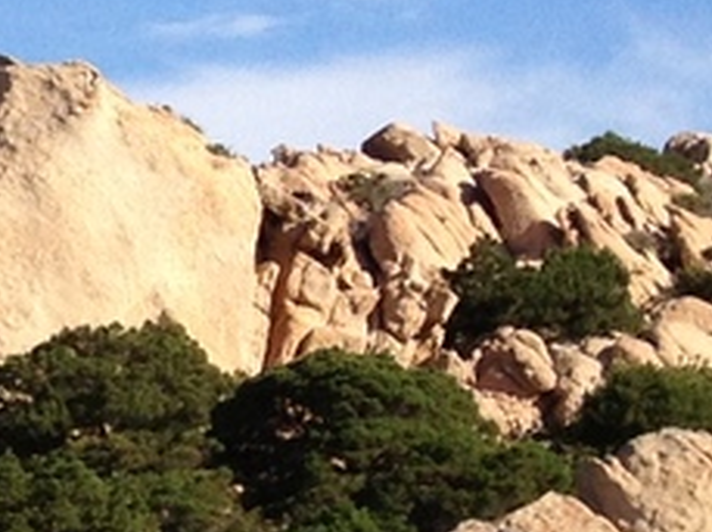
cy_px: 628
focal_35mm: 245
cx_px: -1458
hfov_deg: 7.2
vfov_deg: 6.0
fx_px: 5031
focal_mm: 4.28
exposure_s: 1/1672
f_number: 2.4
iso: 64
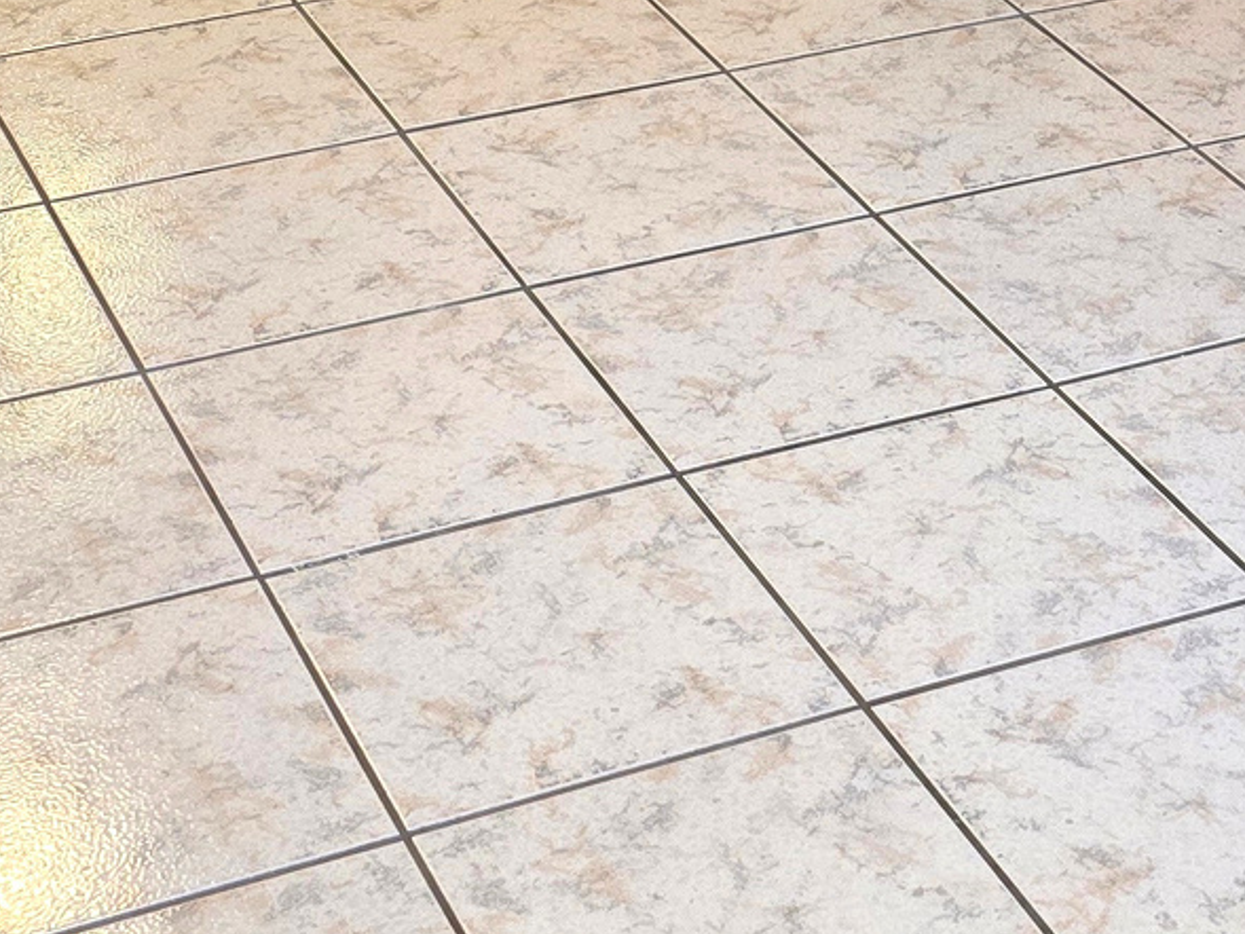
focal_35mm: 100
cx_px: 852
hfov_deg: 19.6
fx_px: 3597
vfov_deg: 12.9
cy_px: -911
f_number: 1.7
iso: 250
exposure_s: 1/100
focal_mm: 6.3
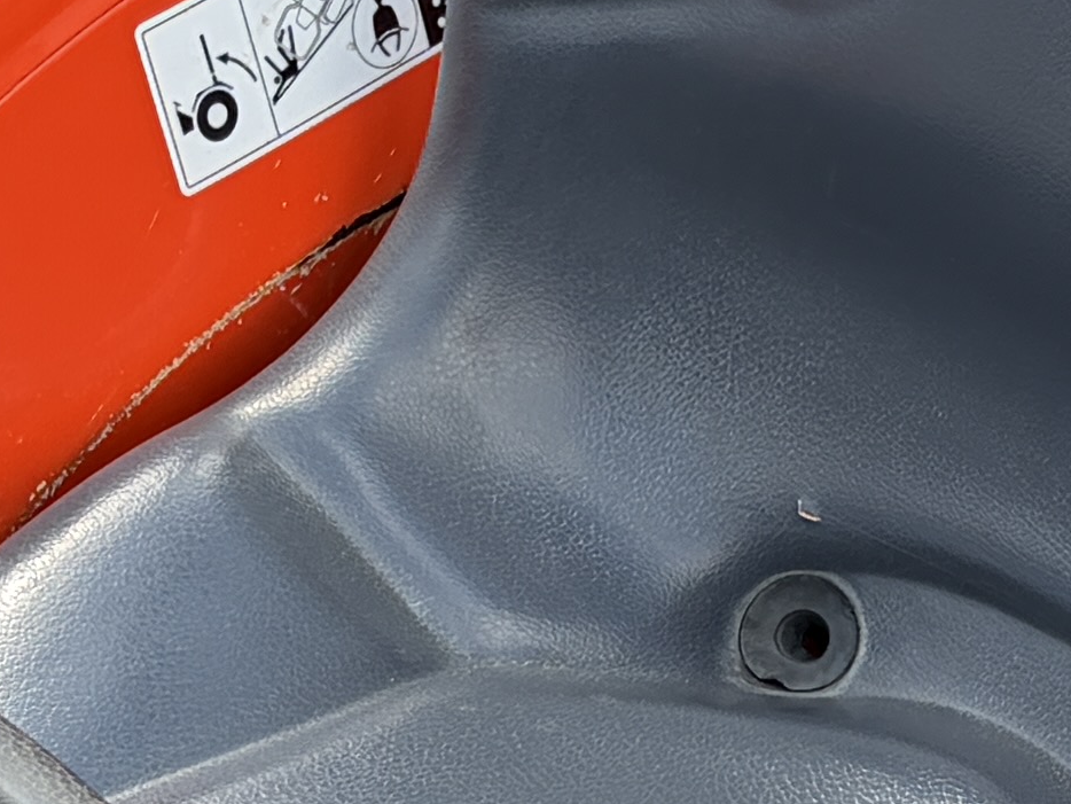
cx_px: 510
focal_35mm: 159
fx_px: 4921
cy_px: 868
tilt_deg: -45.8
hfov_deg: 12.4
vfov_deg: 9.3
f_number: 1.6
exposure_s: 1/492
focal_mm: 5.96
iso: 50
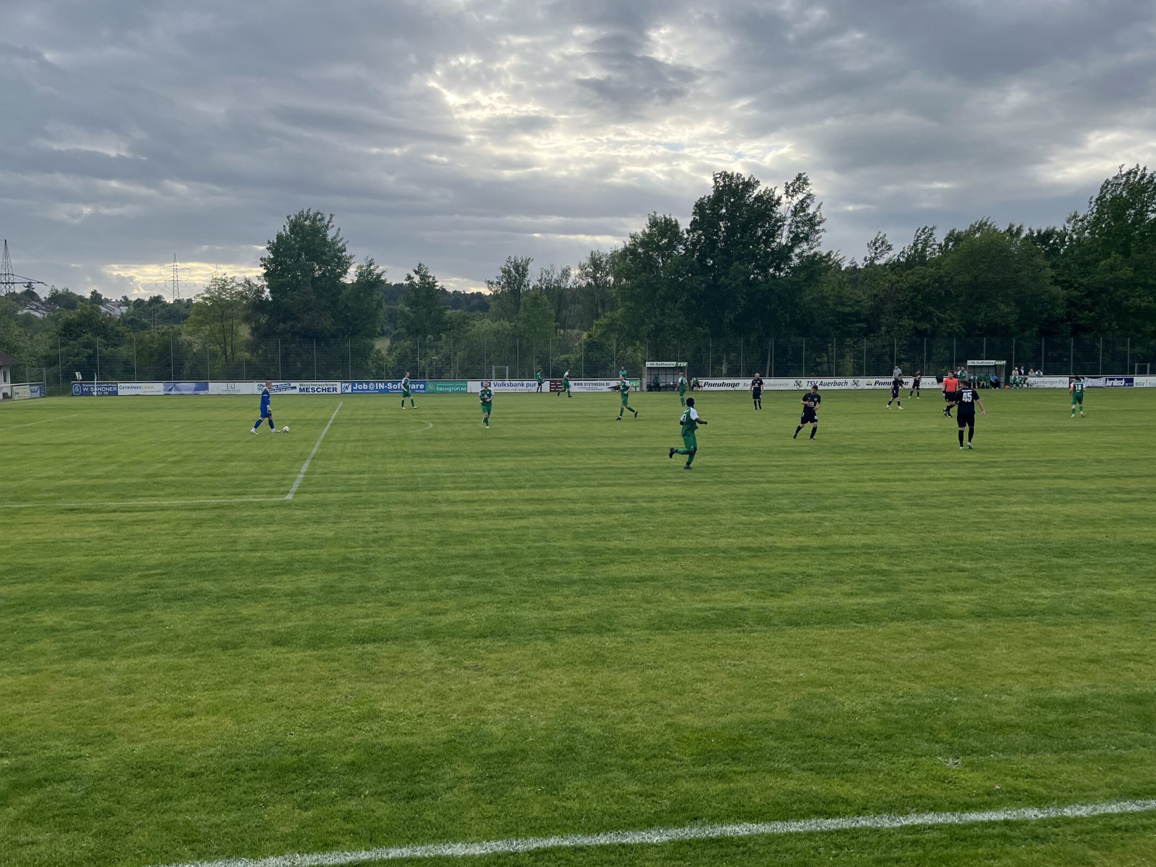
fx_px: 1035
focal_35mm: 31
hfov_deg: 58.3
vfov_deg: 45.4
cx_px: 523
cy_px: 425
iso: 50
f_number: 1.6
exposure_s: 1/1600
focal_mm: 5.1
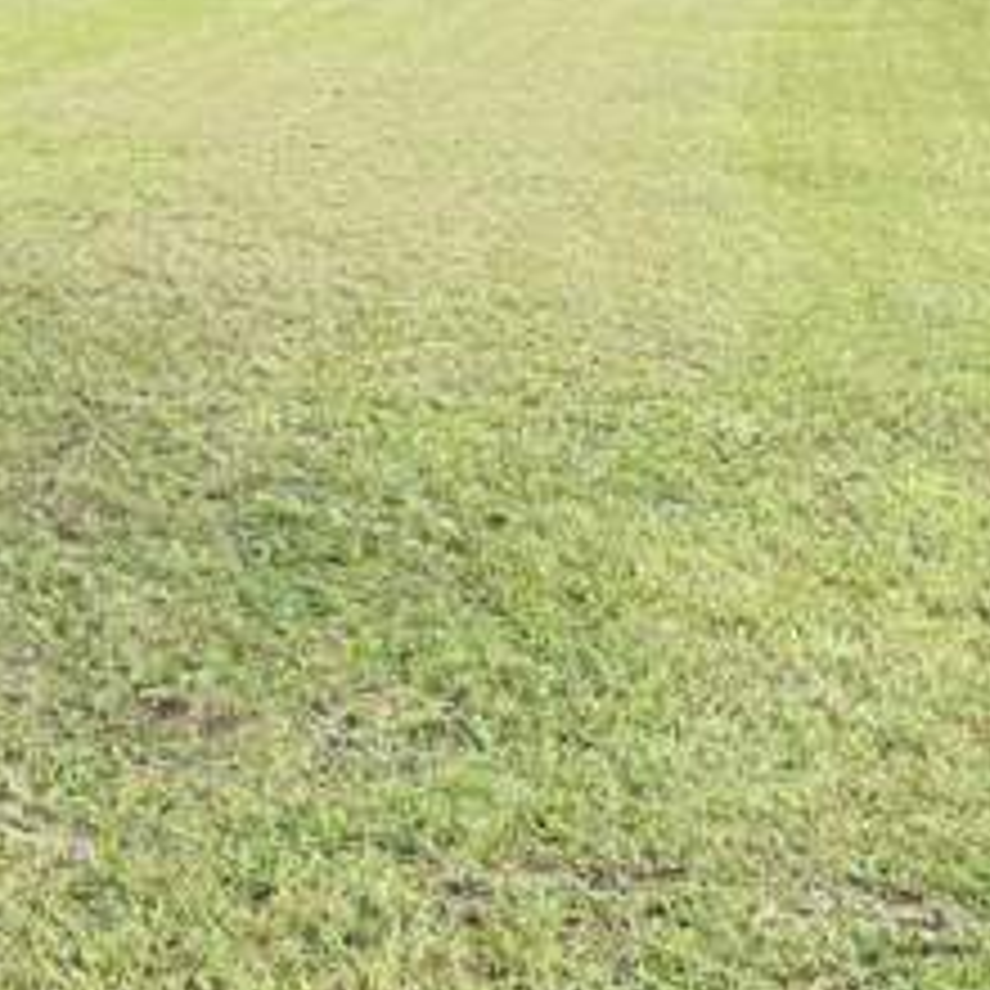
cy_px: -166
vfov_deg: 21.1
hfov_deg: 22.4
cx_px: 346
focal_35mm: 77
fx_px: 2491
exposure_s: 1/909
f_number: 1.78
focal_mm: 6.76
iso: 100
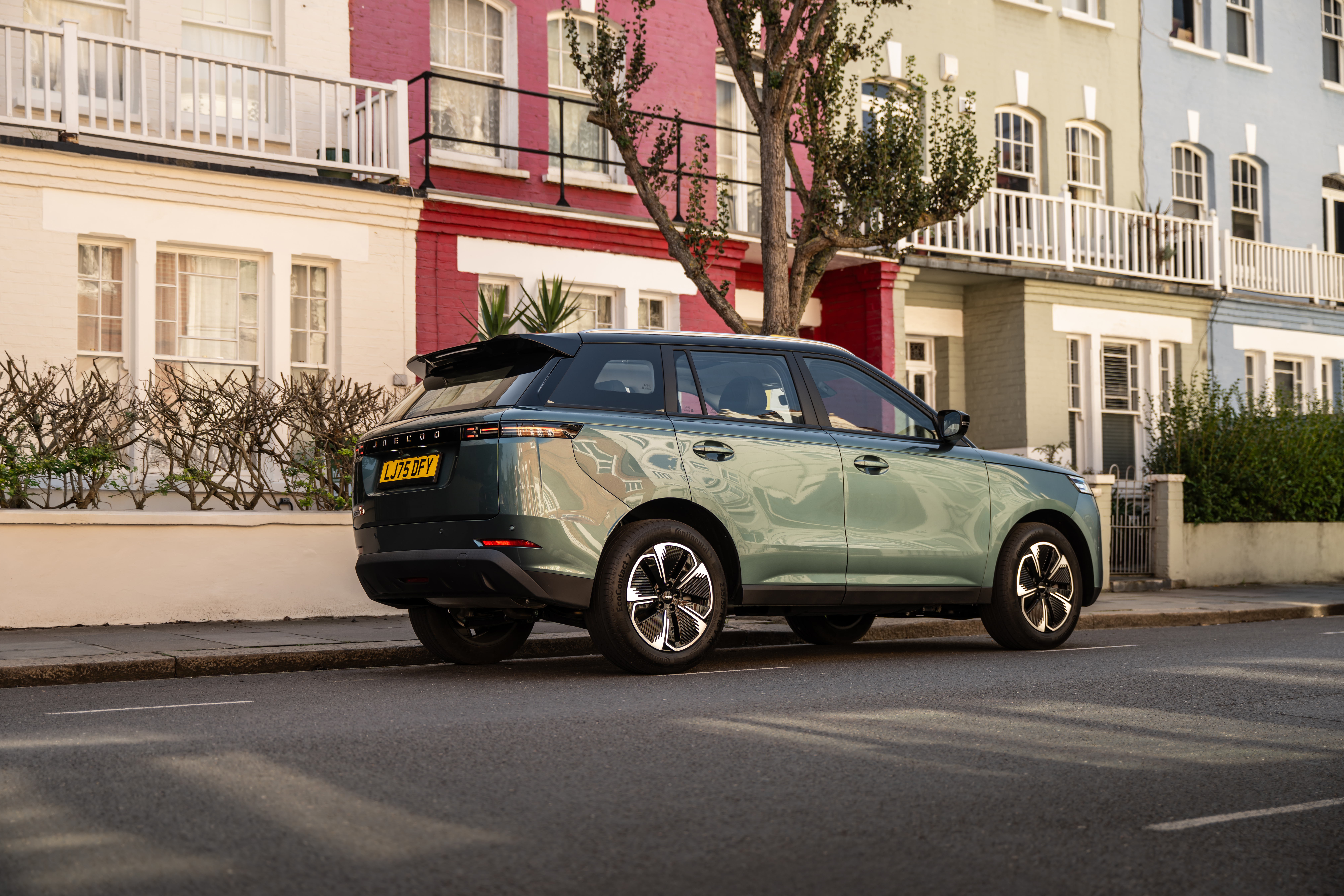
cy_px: 445
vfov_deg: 30.5
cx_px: 668
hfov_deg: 44.5
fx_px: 1643
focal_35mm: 44
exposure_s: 1/100
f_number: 2.8
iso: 32
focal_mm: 43
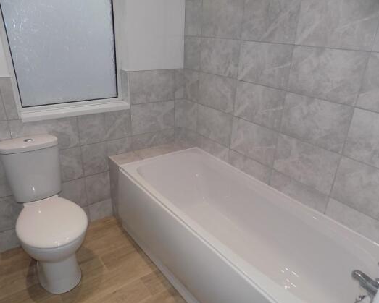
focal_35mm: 25
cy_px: 157
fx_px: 281
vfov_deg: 56.8
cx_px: 200
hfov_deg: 68.0
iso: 80
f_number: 3.1
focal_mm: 4
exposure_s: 1/30
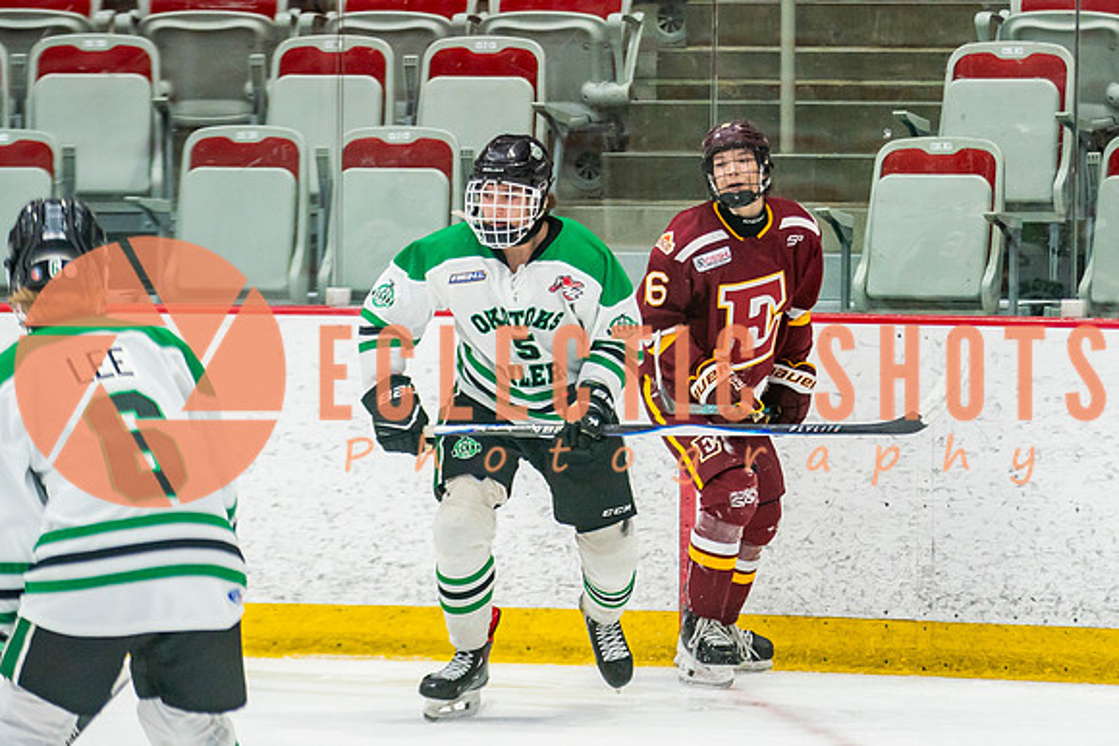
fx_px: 9627
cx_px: 784
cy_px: 418
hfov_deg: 6.6
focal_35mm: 310
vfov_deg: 4.4
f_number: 2.8
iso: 1000
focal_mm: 145
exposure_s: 1/640
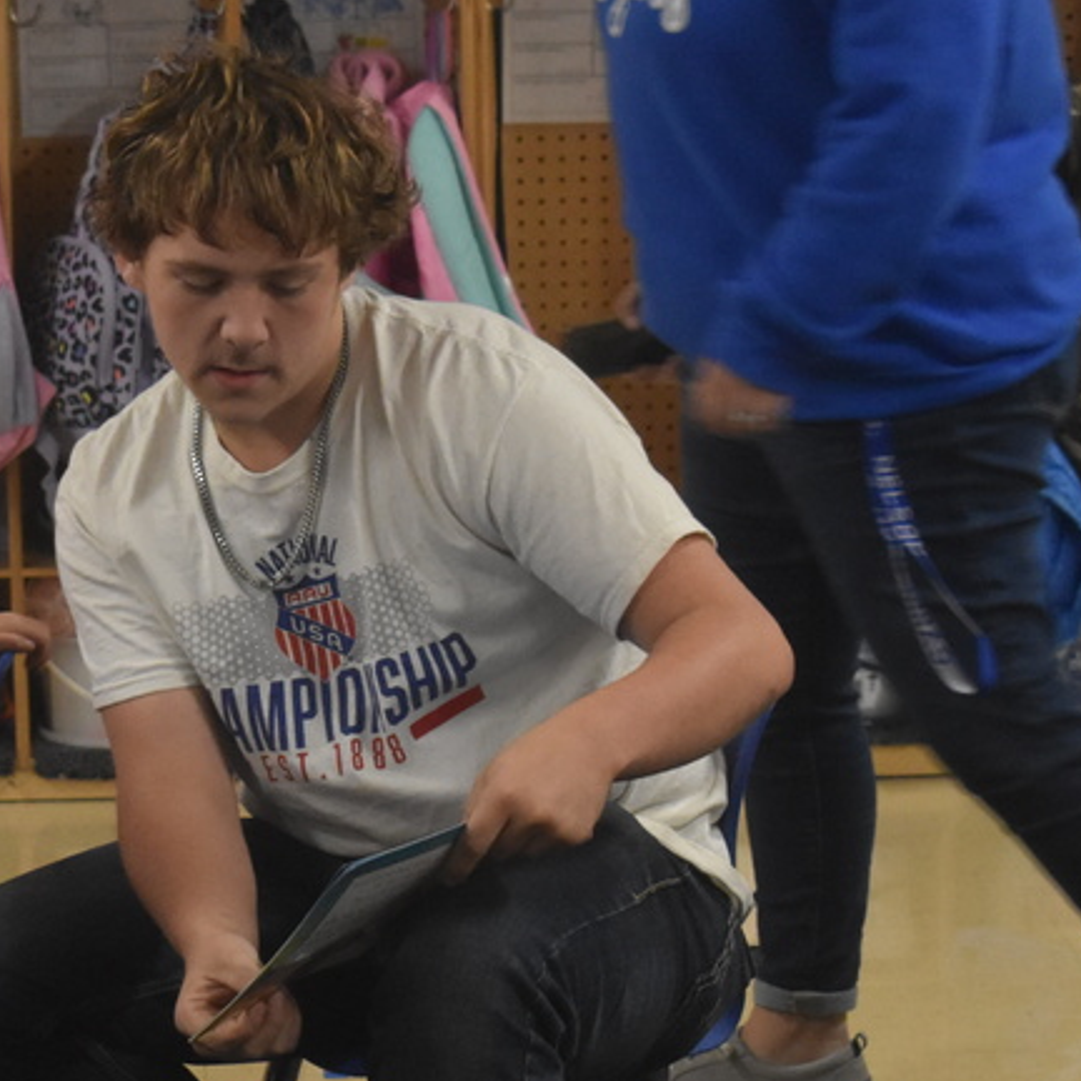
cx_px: 235
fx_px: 5547
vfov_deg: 11.1
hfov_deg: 11.1
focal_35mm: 157
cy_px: 672
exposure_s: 1/100
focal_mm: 52
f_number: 5.6
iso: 3200
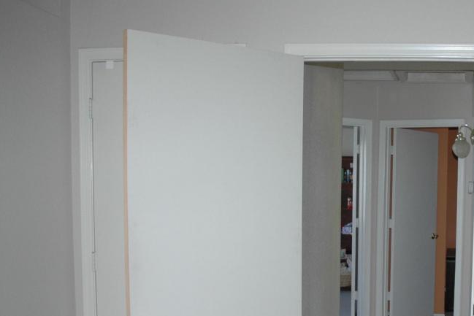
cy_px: 228
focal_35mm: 48
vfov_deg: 27.8
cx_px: 380
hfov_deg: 39.5
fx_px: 632
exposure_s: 1/60
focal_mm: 18
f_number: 3.5
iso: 500
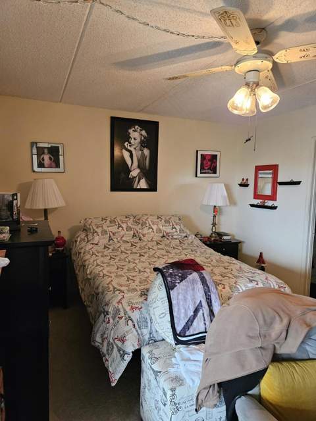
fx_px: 280
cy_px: 210
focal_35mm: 23
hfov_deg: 58.9
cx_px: 158
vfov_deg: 73.9
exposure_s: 1/120
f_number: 1.8
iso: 1000
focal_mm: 5.4
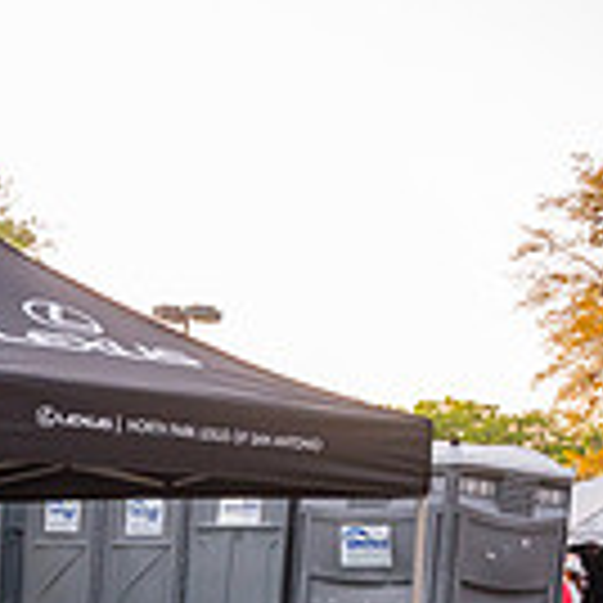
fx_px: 1734
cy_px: 774
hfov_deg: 18.3
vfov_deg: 18.4
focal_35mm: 88
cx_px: -202
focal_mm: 24
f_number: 4
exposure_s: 1/800
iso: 1600
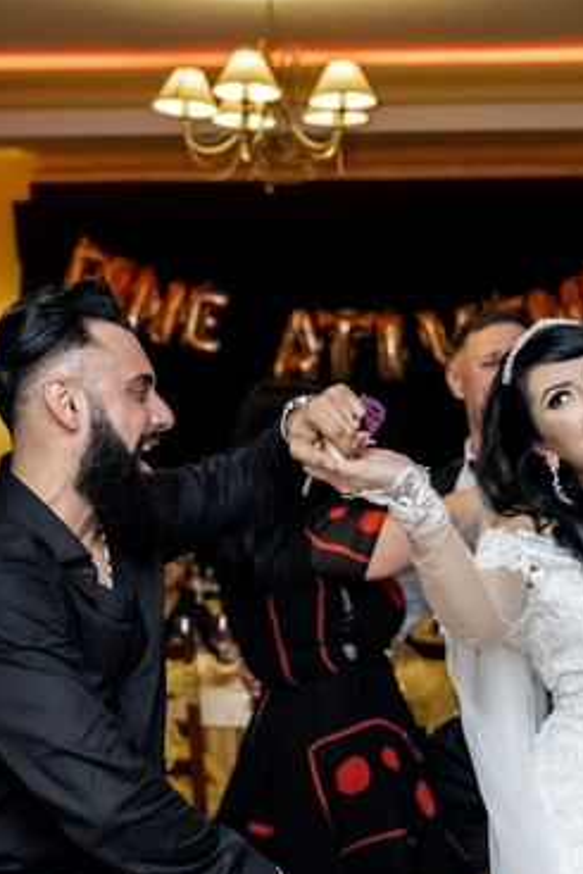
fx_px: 2160
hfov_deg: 15.4
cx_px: 306
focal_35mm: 89
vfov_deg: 22.6
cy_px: 676
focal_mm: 34.2
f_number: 2.8
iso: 2500
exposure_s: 1/125
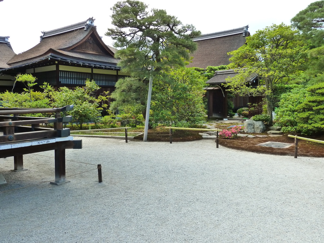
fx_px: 281
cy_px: 122
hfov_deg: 60.0
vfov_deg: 46.8
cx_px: 162
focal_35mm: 30
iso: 200
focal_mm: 5
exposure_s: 1/125
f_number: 4
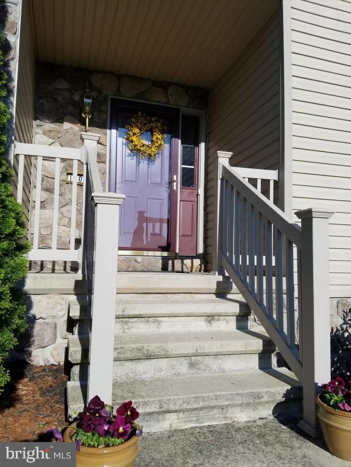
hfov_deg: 53.1
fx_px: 352
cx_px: 176
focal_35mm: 26
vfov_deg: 67.3
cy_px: 234
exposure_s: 1/3400
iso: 50
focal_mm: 4.2
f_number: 1.7
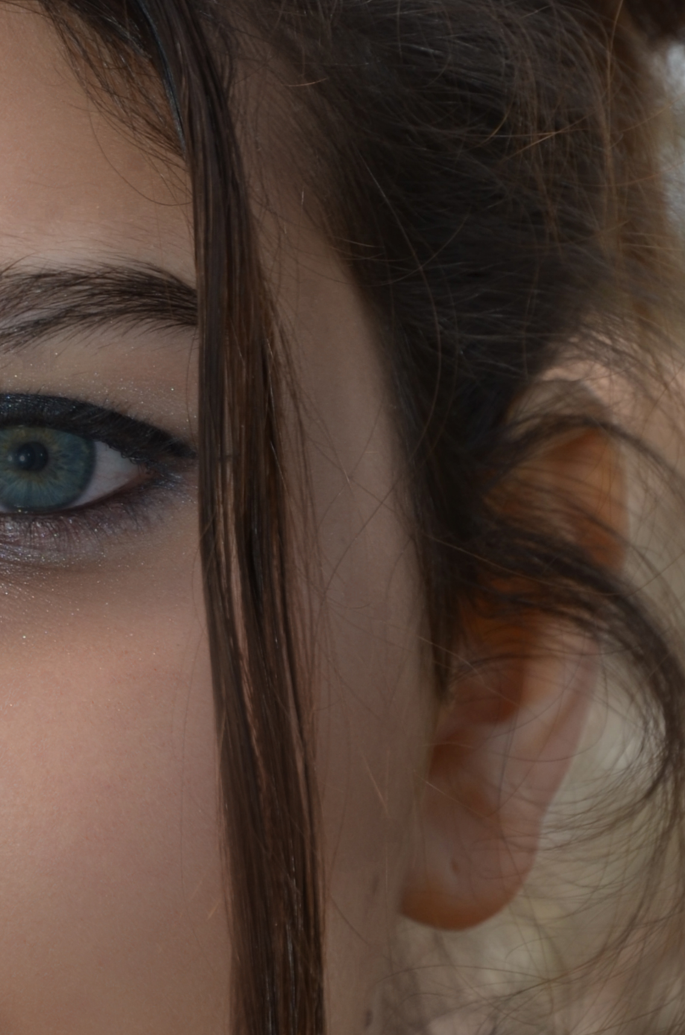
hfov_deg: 5.4
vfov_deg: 8.3
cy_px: 447
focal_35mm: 250
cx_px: -244
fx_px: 7167
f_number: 7.1
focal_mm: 58
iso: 100
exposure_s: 1/200
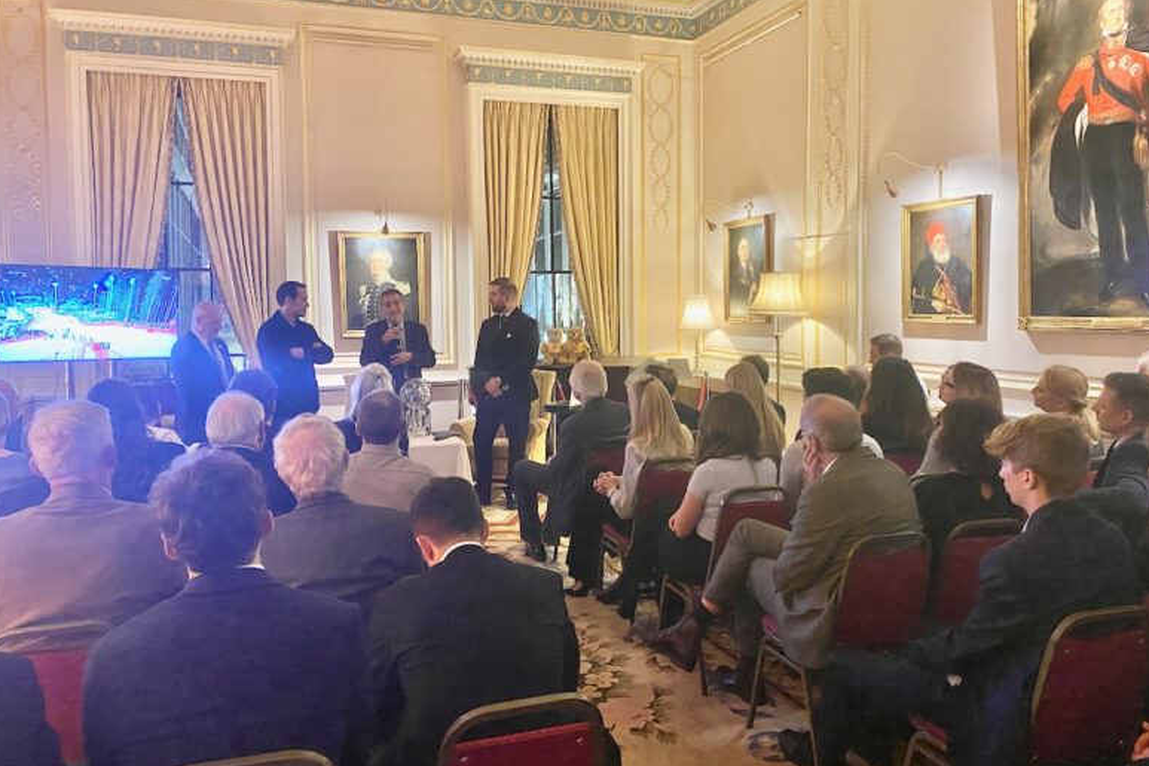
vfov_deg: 46.3
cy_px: 347
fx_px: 893
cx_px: 587
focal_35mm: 28
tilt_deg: -3.8
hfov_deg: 65.5
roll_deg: +0.7
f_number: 1.8
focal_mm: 4.25
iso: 640
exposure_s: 1/25
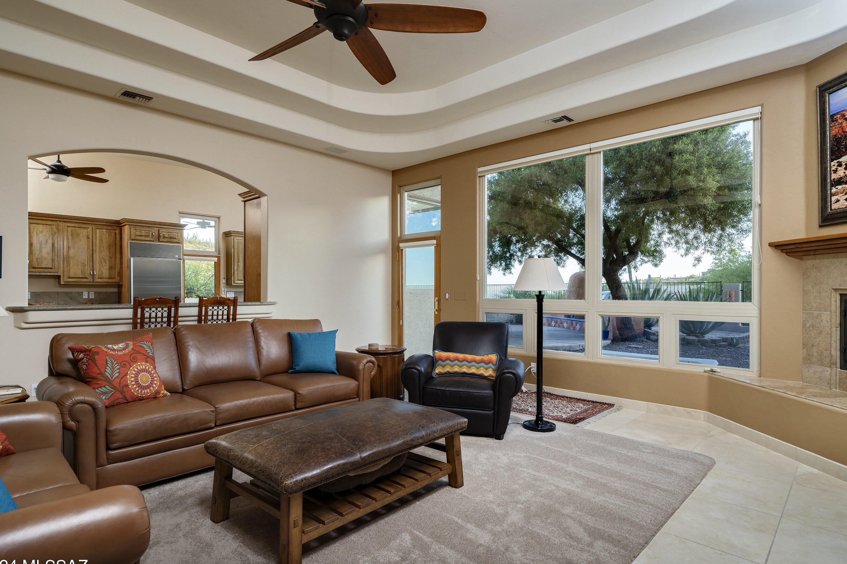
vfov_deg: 64.5
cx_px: 413
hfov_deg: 86.9
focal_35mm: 19
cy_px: 296
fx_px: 447
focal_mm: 18
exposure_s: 1/25
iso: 200
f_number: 7.1
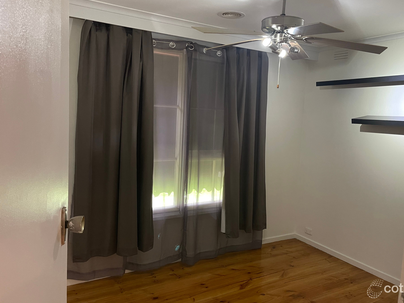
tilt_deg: -6.0
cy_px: 139
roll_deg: -2.8
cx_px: 218
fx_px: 338
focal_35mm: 29
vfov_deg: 48.2
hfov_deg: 61.6
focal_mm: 5.1
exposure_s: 1/33
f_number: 1.6
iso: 400
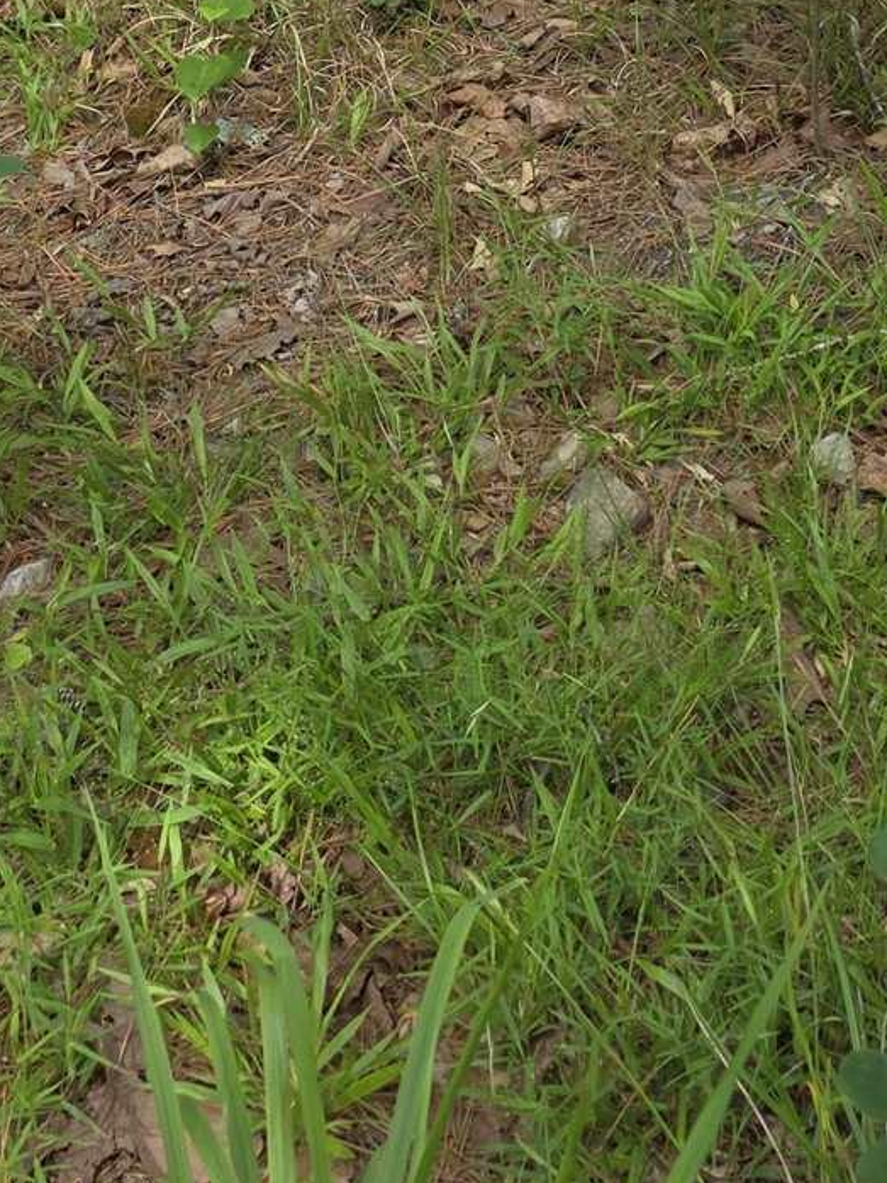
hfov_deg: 19.3
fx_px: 2596
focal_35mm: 76
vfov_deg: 22.8
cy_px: -372
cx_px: 616
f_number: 1.7
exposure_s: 1/359
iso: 50
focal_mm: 6.3
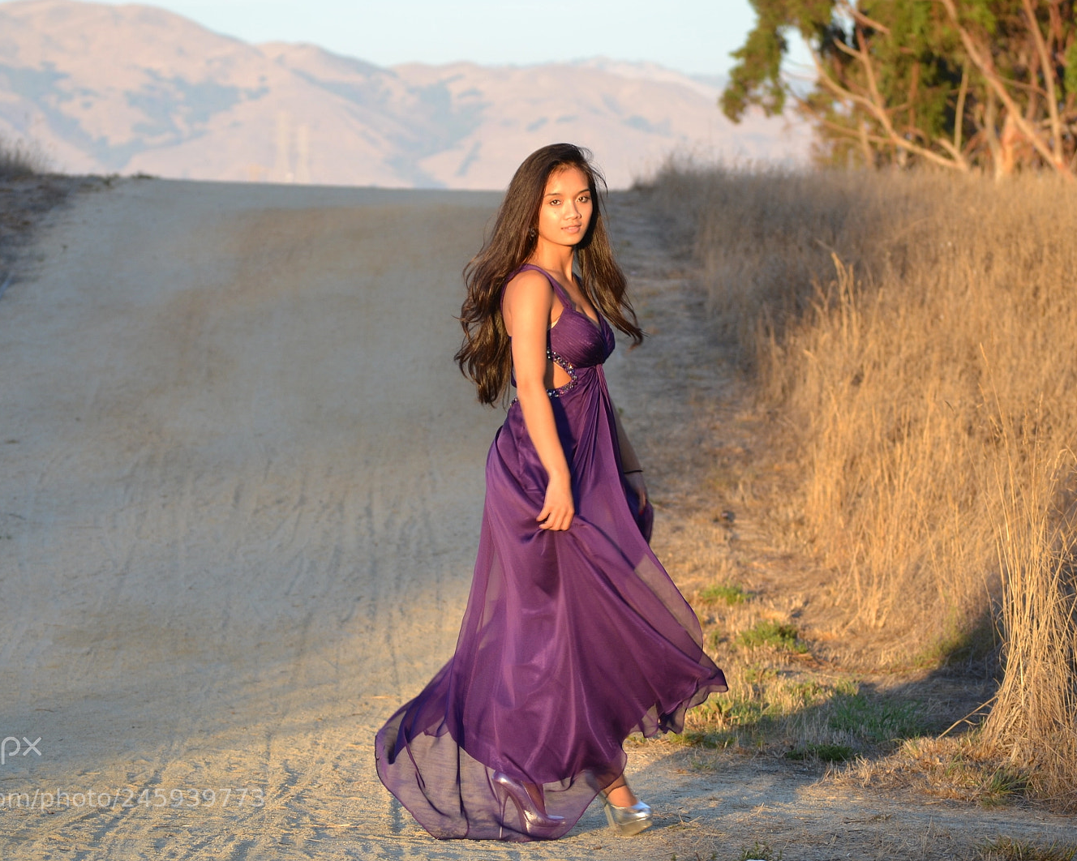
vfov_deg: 9.9
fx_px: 4972
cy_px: 430
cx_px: 489
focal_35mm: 156
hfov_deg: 12.4
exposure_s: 1/125
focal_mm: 92
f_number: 5.6
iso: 140
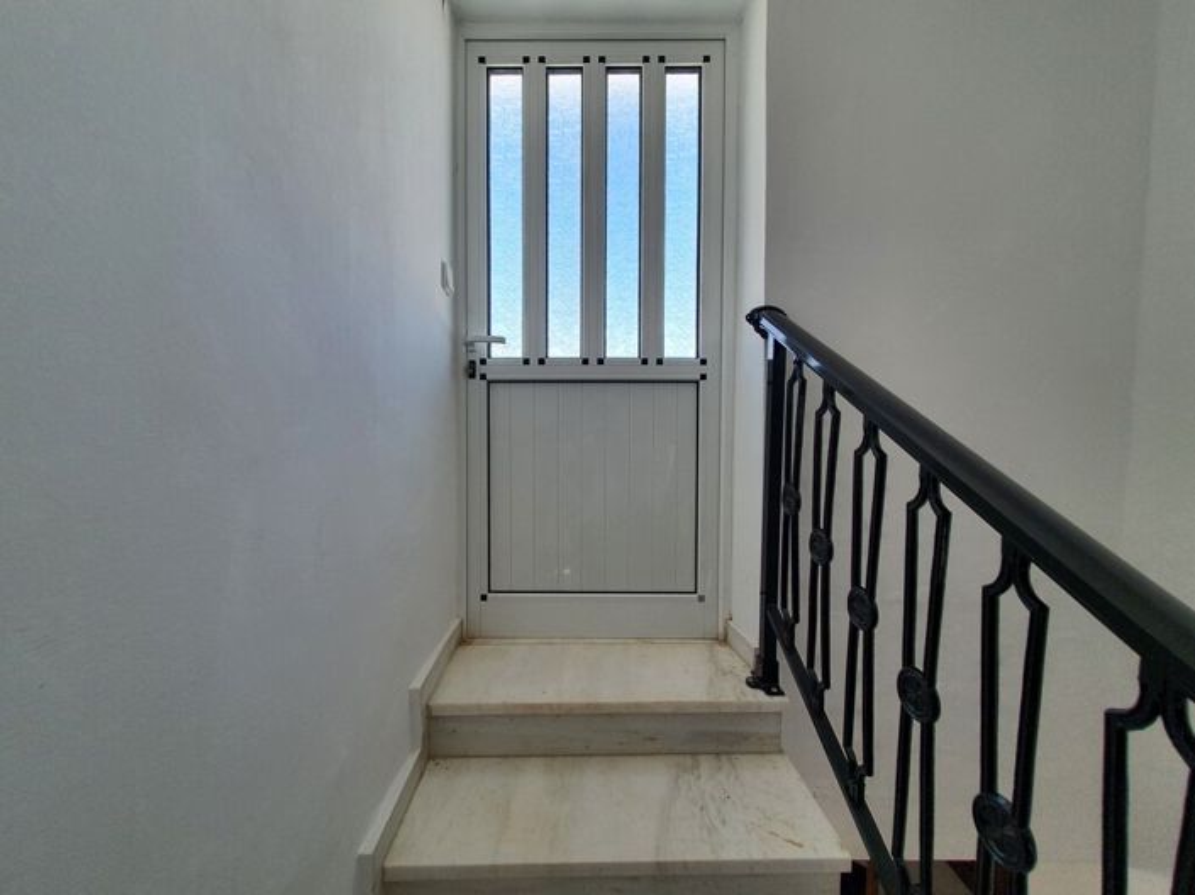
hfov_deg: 106.2
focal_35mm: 13
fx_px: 449
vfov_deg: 89.9
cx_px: 598
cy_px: 448
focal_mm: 1.8
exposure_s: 1/110
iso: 50
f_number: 2.2
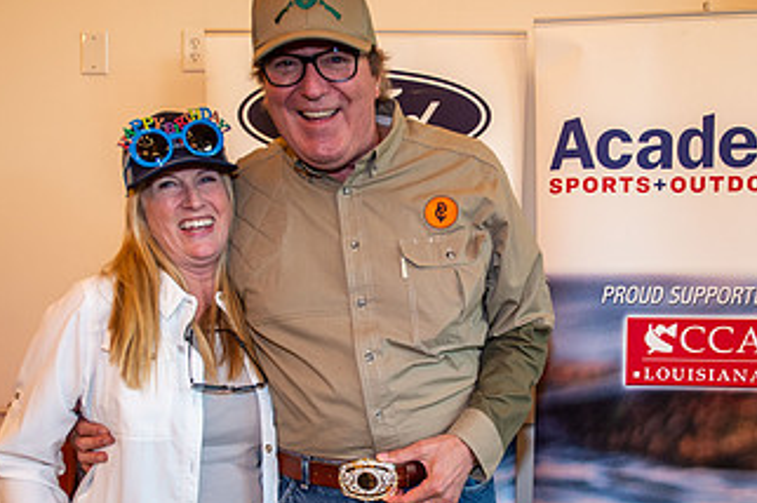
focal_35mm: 36
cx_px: 442
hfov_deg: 52.9
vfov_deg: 36.1
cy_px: 369
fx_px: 756
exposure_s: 1/60
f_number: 2.8
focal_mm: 20
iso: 800
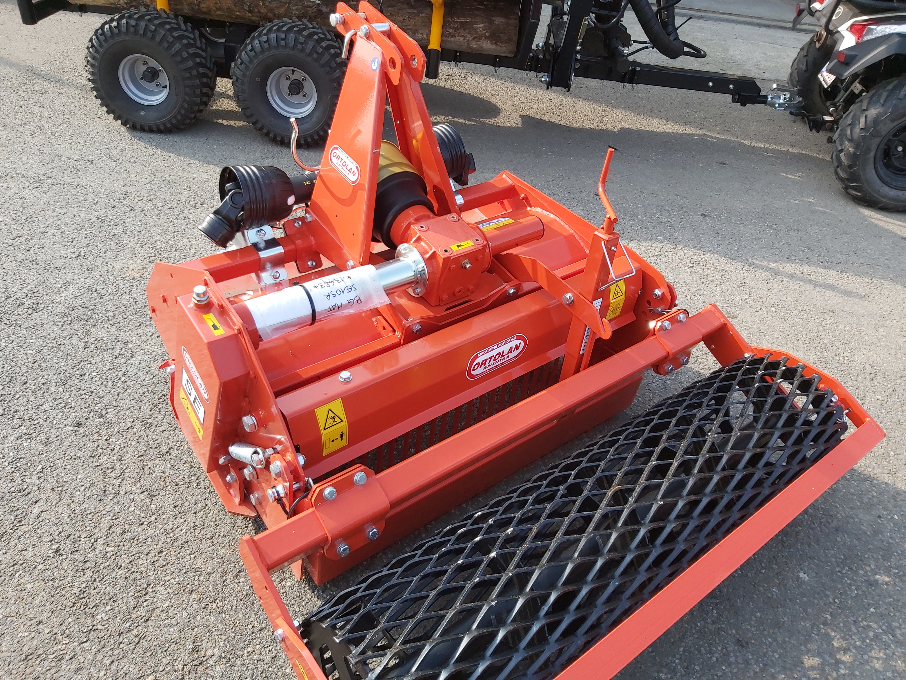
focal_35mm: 26
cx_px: 453
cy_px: 340
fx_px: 680
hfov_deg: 67.3
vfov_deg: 53.1
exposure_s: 1/686
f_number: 1.7
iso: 64
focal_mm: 3.92
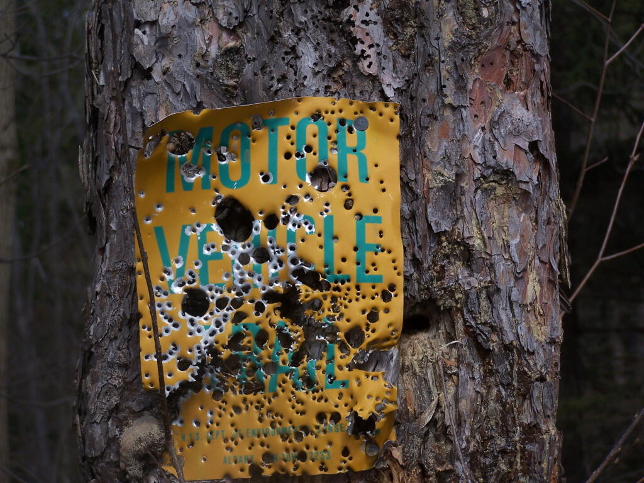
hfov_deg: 15.4
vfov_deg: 11.6
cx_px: 322
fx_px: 2381
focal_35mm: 128
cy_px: 242
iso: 80
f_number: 3.2
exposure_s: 1/640
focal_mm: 21.2
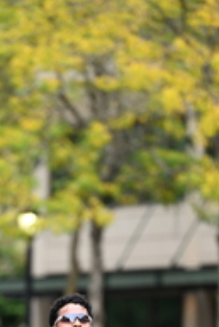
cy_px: 354
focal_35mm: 570
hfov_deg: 2.4
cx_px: 52
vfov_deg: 3.6
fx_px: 5192
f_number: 2.8
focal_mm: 200
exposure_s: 1/2000
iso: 800
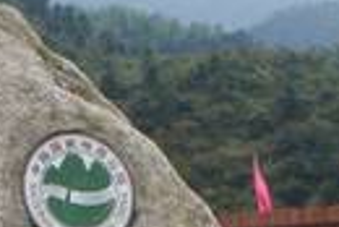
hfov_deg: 14.5
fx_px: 1329
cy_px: 399
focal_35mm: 141
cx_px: 72
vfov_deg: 9.3
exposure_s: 1/80
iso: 100
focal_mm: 18
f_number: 9
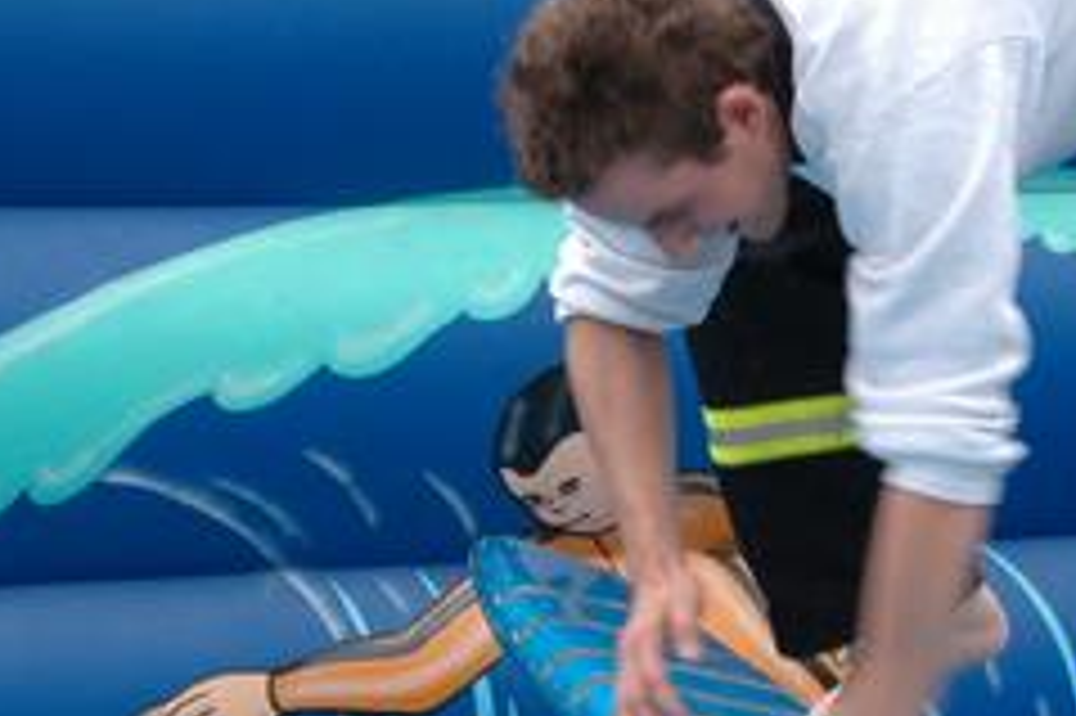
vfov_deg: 8.5
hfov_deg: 12.7
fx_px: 4809
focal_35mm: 161
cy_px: 275
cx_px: 986
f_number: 6.3
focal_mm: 40
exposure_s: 1/160
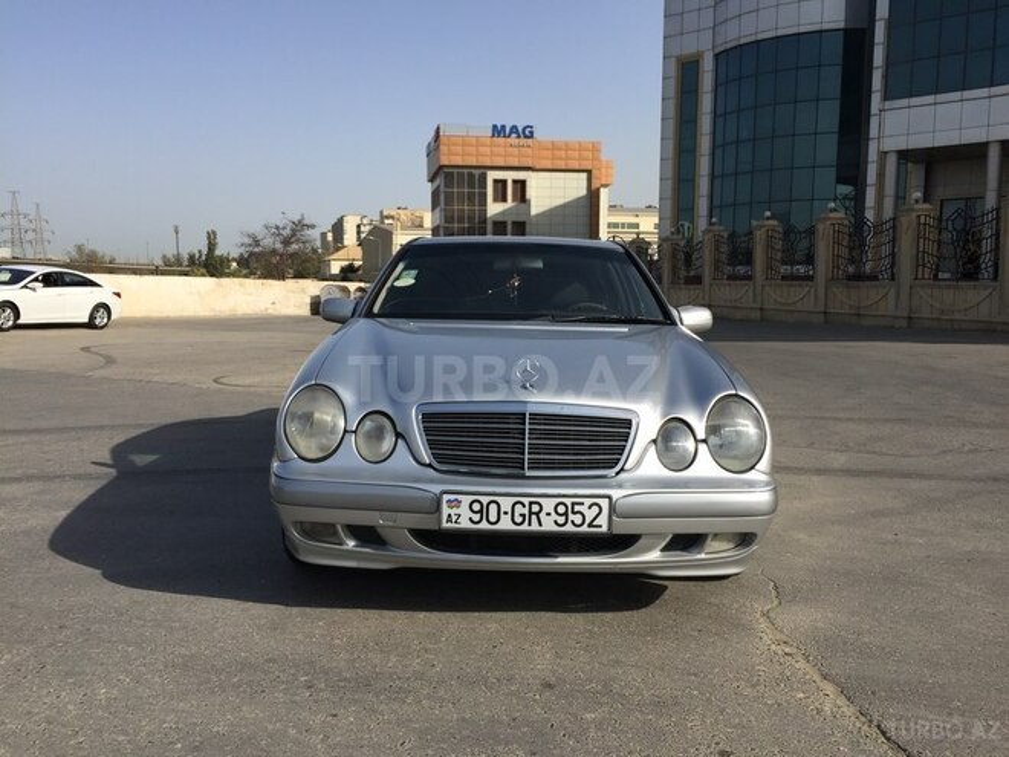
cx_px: 504
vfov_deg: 48.2
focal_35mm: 29
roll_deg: -0.9
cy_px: 378
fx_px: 845
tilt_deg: -5.9
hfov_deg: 61.7
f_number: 2.2
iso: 32
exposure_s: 1/2198
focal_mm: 4.15
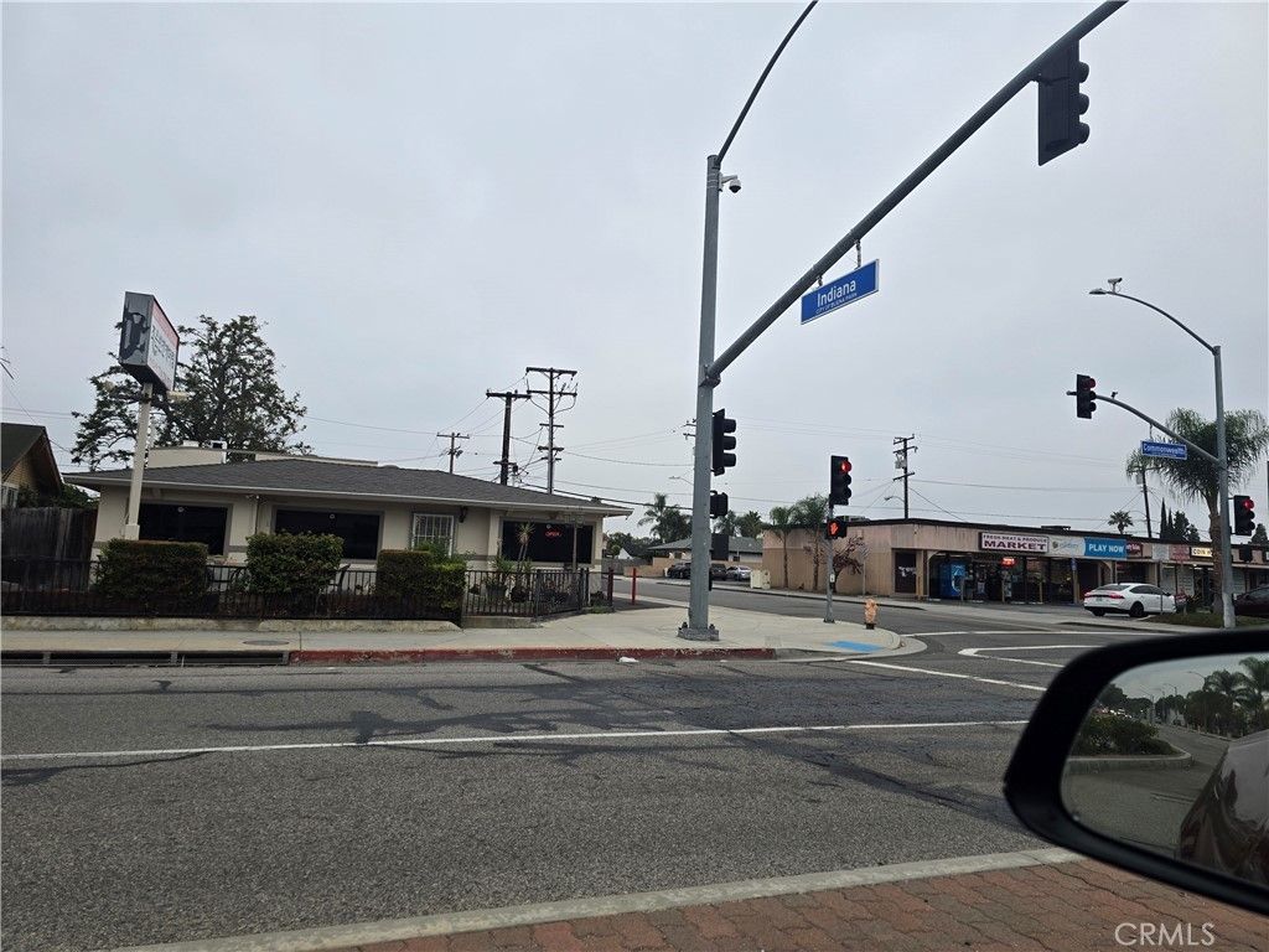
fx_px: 843
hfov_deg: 73.9
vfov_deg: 58.9
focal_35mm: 23
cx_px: 634
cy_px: 476
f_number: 1.7
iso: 50
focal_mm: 6.3
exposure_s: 1/180
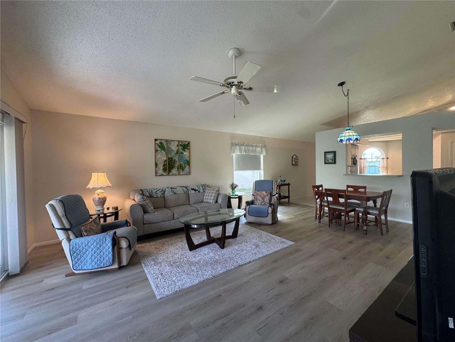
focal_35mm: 14
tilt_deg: -1.6
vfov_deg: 85.7
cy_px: 171
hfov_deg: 102.1
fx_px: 184
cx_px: 228
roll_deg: +0.8
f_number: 2.2
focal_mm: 2.22
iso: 160
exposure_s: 1/60
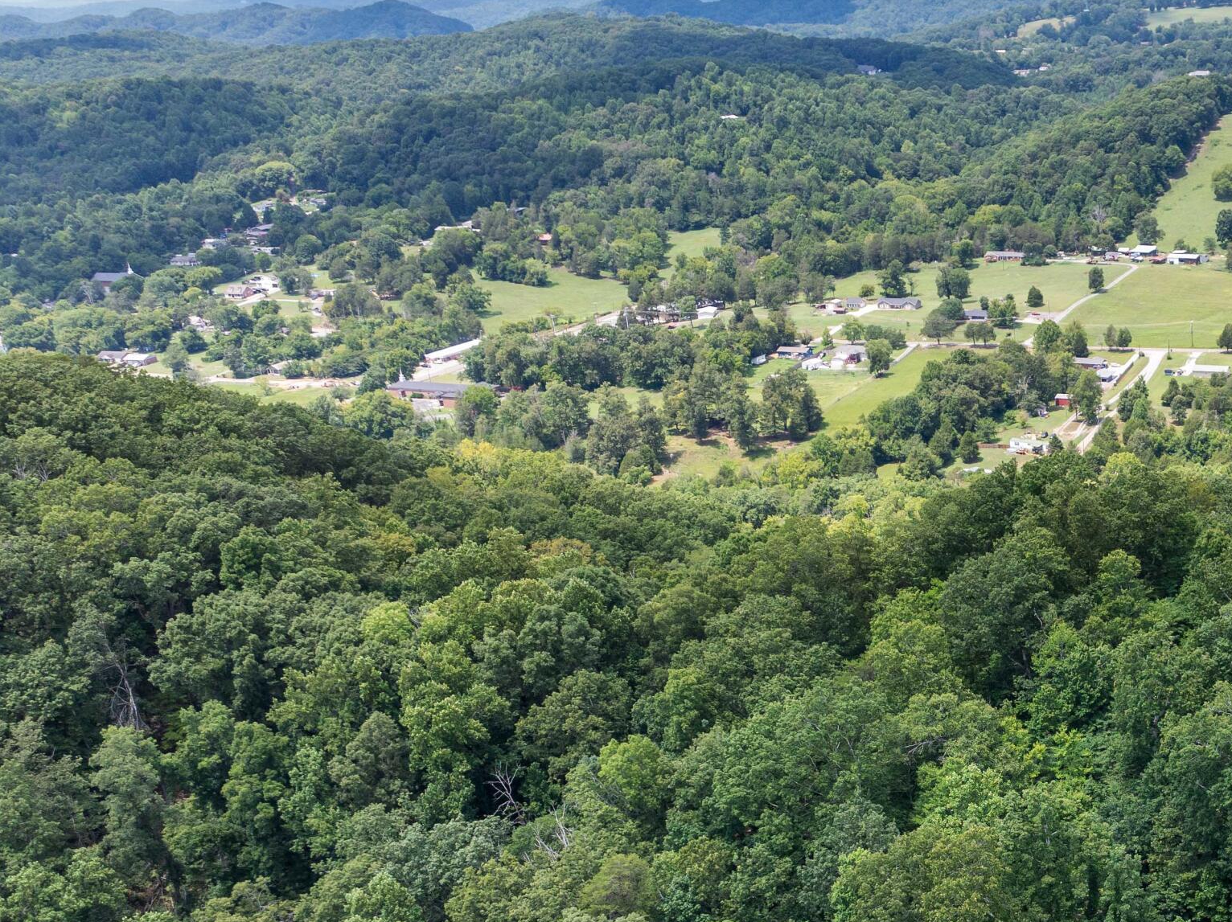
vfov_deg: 29.8
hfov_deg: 37.3
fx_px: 1672
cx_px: 1154
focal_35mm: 47
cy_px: 785
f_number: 2.8
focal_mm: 12.29
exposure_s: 1/120
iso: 140
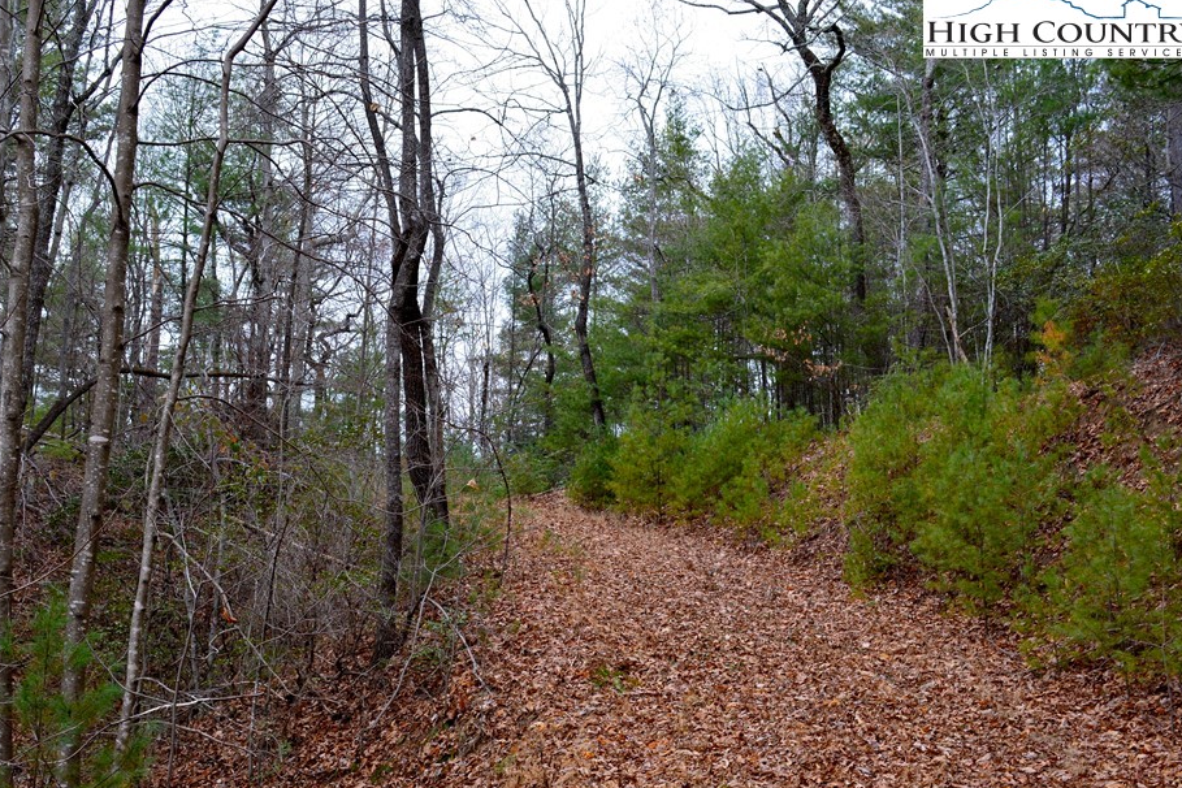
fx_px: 1412
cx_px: 499
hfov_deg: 45.3
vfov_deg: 31.1
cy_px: 459
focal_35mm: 43
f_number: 8
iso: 400
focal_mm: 24
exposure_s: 1/80
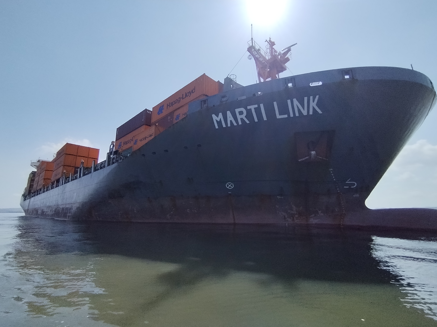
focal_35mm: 16
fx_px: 202
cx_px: 218
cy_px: 164
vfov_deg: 78.1
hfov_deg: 94.5
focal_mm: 1.42
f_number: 2.2
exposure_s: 1/4846
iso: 100
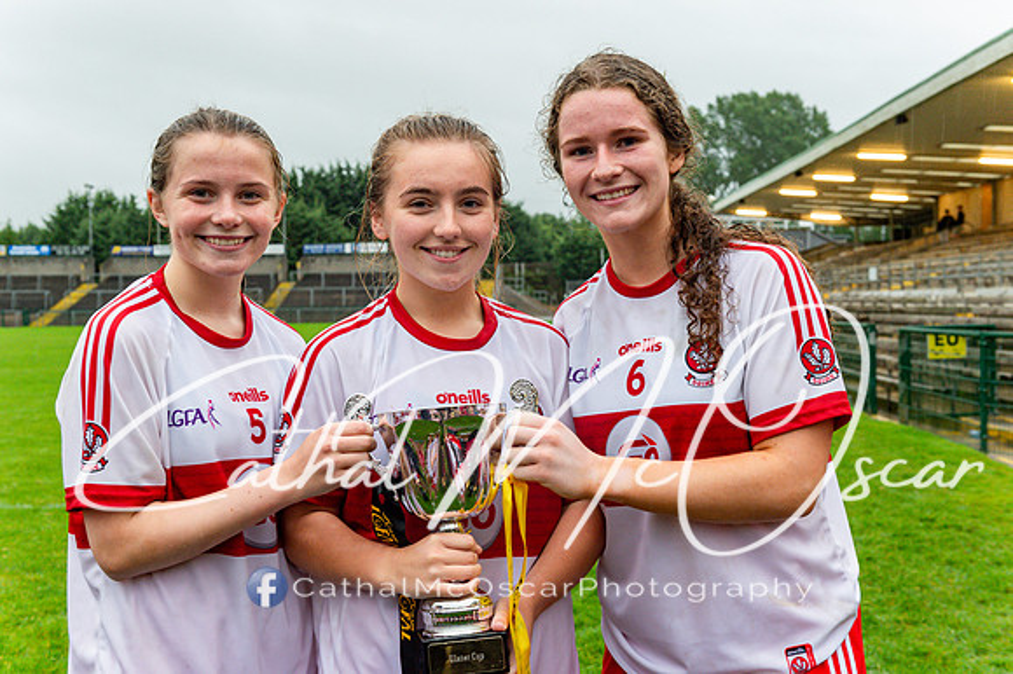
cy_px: 337
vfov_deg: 29.8
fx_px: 1265
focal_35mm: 45
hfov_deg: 43.6
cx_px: 506
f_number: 4
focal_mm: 45
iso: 1600
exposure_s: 1/100
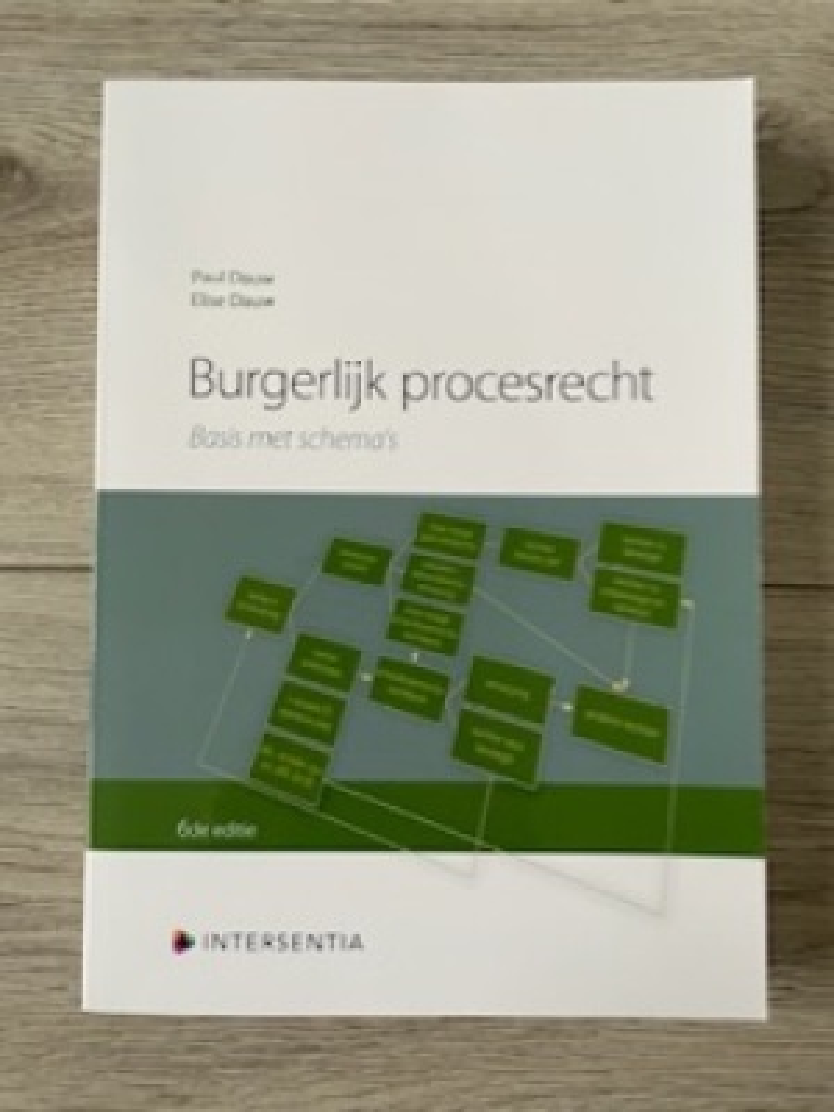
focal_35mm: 26
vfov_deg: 67.3
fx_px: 835
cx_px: 417
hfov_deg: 53.1
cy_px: 556
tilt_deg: -86.7
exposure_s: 1/60
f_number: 1.6
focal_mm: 4.2
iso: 200
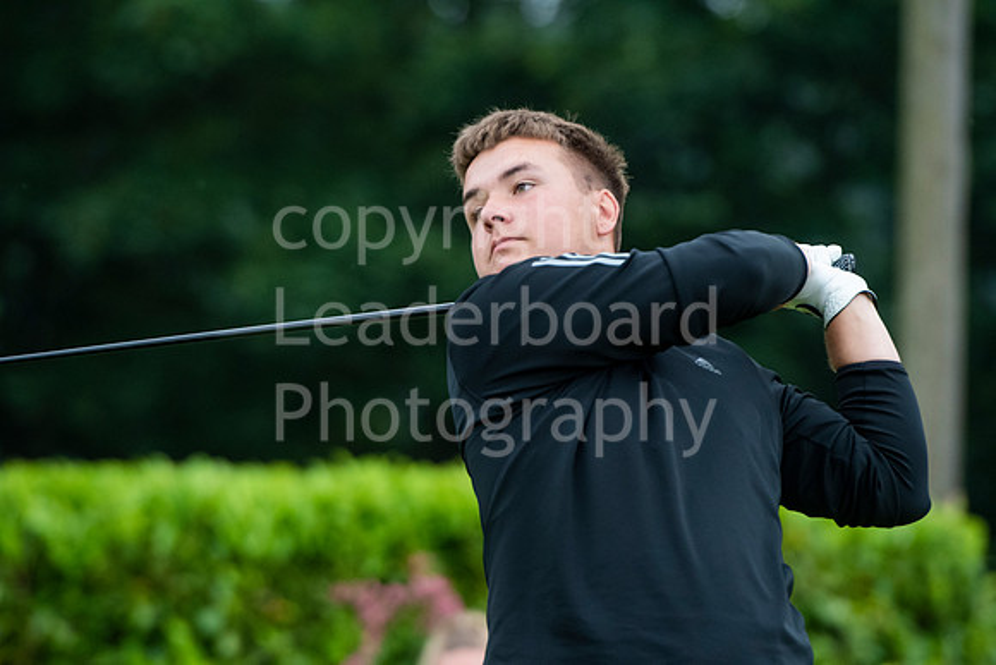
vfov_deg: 4.6
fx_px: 8302
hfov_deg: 6.9
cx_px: 498
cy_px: 332
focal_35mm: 300
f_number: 4
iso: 1600
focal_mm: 200
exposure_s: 1/1000
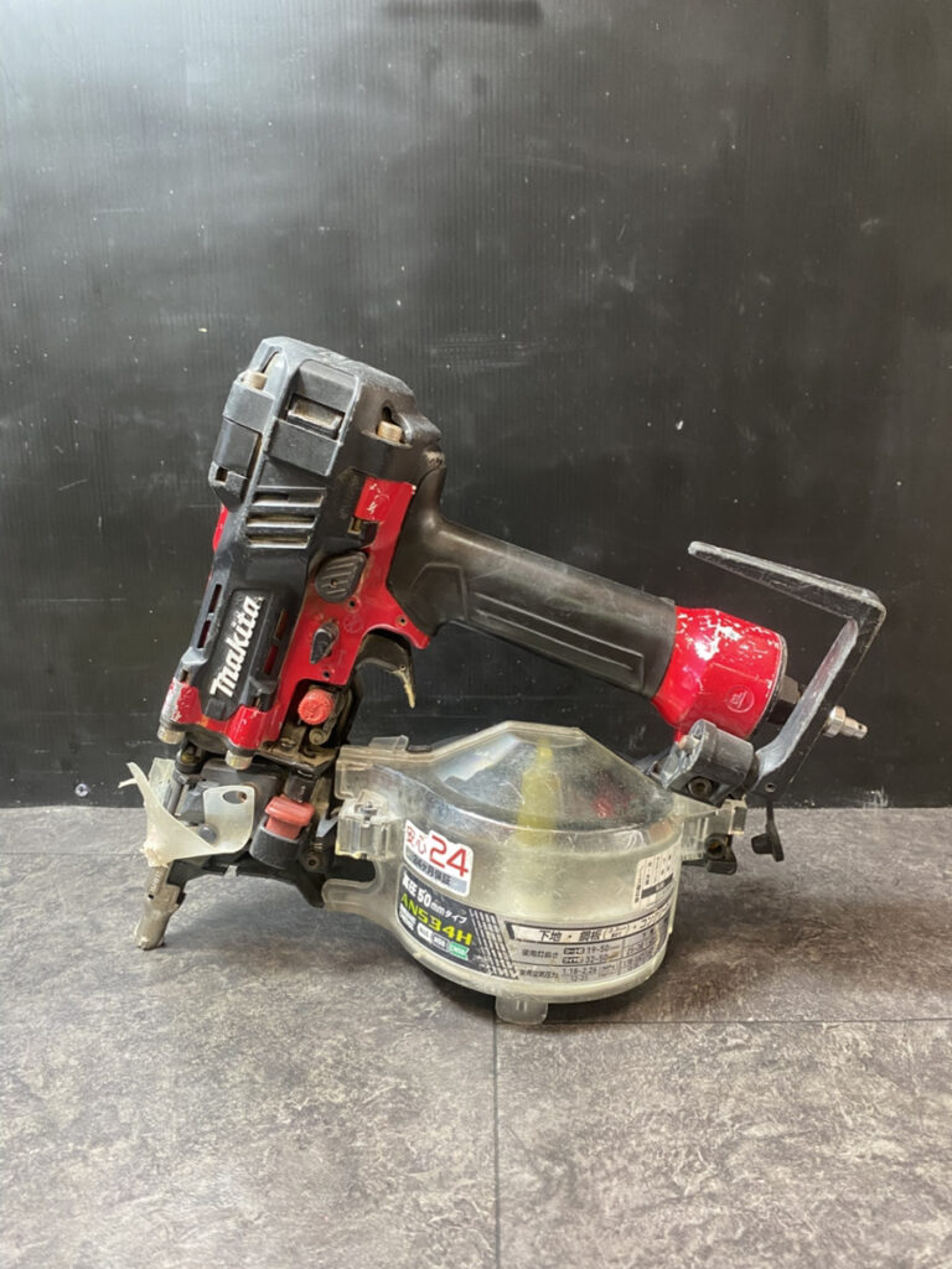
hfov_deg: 53.1
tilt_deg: -11.1
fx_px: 953
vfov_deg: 67.3
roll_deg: +1.2
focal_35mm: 26
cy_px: 634
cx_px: 476
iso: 200
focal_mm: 4.25
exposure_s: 1/60
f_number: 1.8
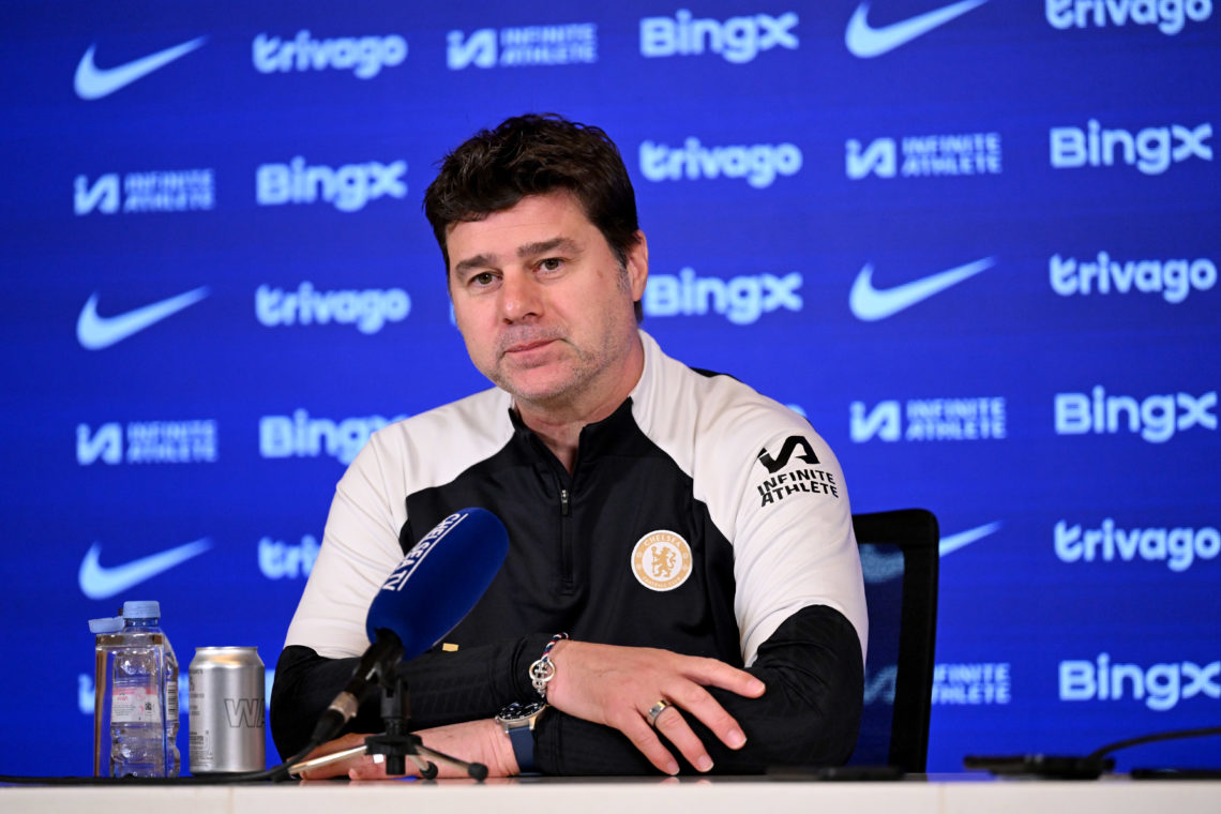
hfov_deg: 12.1
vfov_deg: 8.1
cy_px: 407
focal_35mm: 170
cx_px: 610
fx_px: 5765
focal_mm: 170
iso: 2500
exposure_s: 1/500
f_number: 2.8
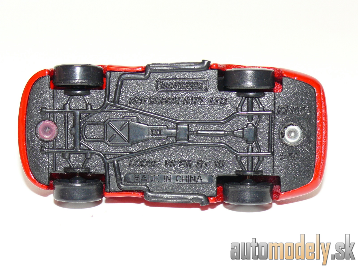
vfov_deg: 14.5
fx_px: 1055
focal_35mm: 102
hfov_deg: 19.3
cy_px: 134
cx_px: 179
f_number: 4
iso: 100
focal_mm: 13.3
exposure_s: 1/30
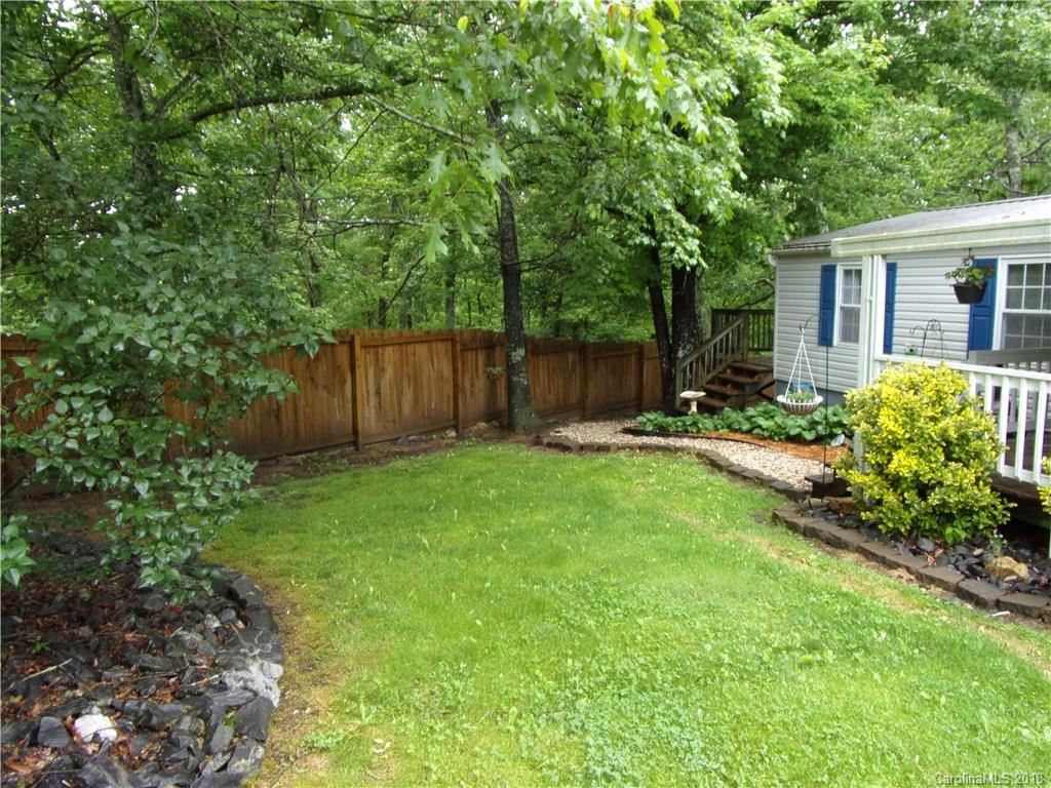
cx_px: 526
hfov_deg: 71.6
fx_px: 729
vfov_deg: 56.8
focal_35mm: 24
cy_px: 394
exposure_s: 1/80
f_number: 3.3
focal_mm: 4.3
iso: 80
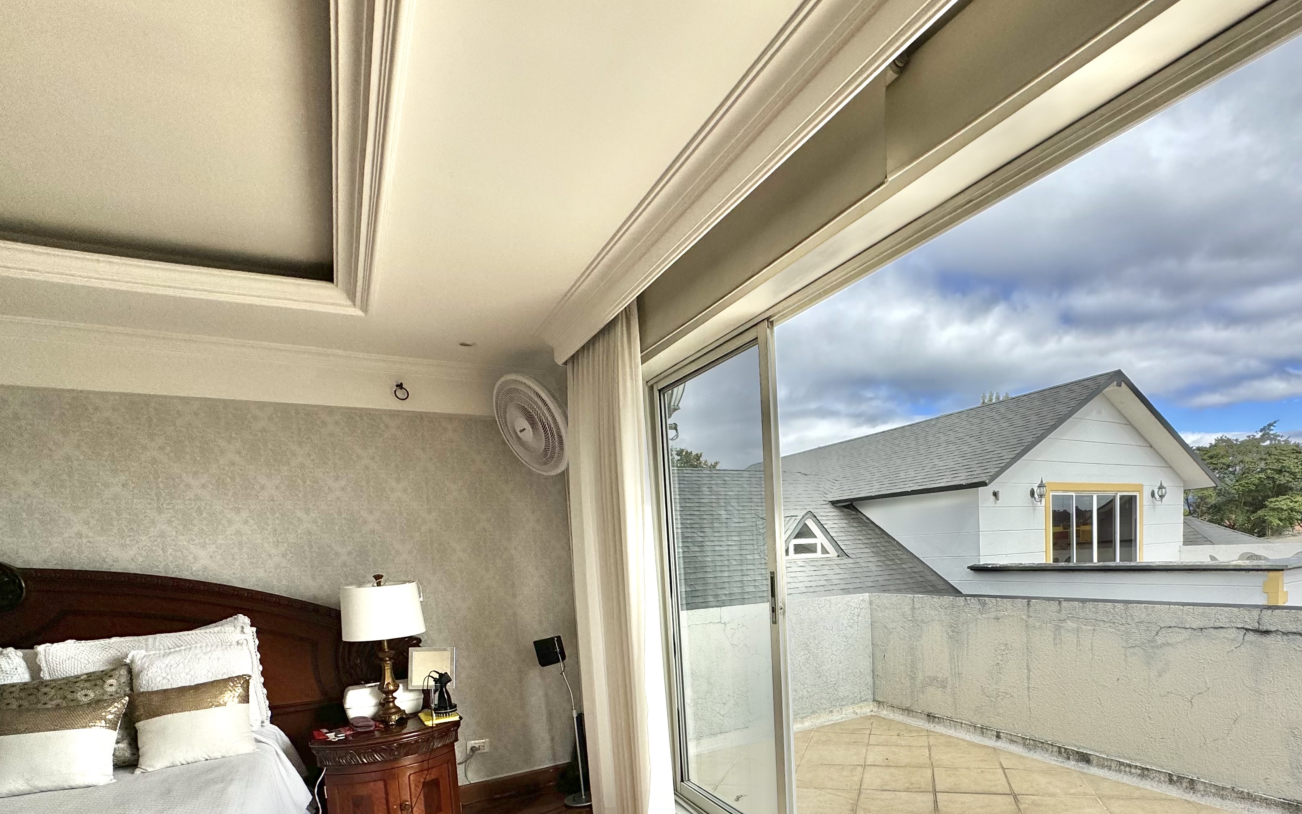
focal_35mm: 19
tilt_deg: -4.2
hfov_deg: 87.2
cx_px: 764
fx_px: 674
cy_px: 610
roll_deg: +2.8
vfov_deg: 59.0
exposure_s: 1/944
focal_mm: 2.22
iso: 40
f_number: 2.2
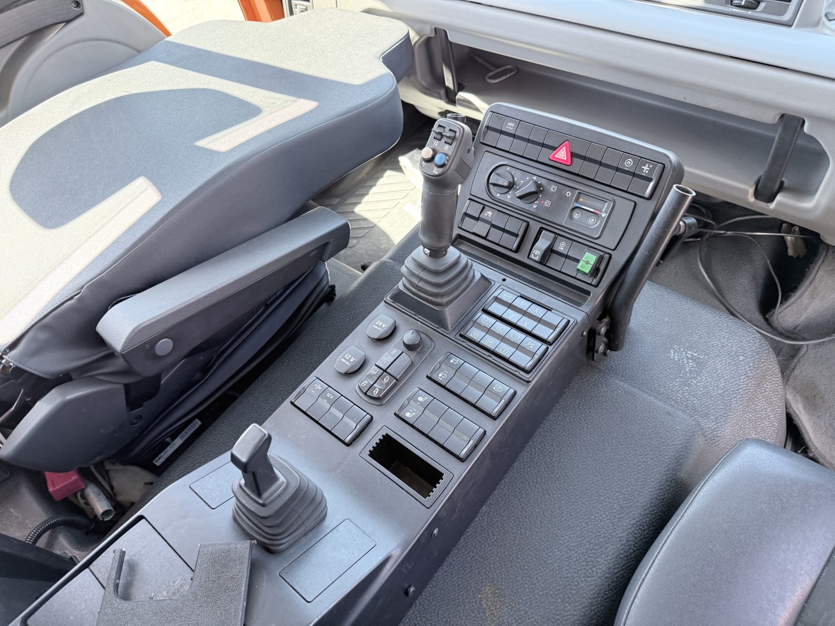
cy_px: 313
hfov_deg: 71.6
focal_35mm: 24
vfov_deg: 56.8
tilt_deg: -53.1
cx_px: 418
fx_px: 579
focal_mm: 6.76
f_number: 1.78
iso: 200
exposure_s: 1/124
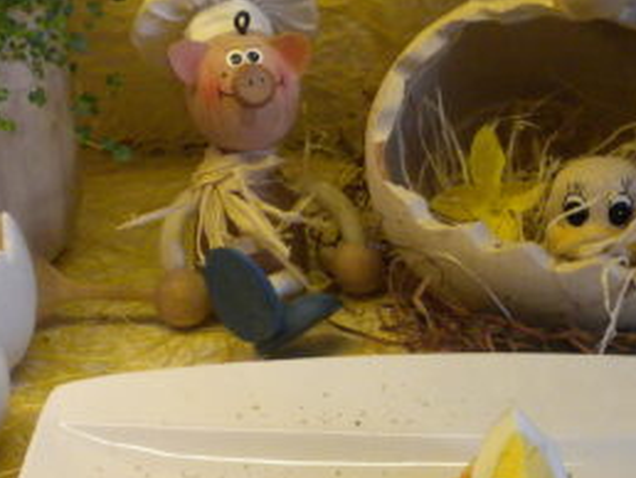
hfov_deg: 17.7
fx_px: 2023
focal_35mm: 110
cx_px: 540
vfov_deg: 13.3
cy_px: 485
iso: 331
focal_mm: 6.6
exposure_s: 1/71.3
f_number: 3.5
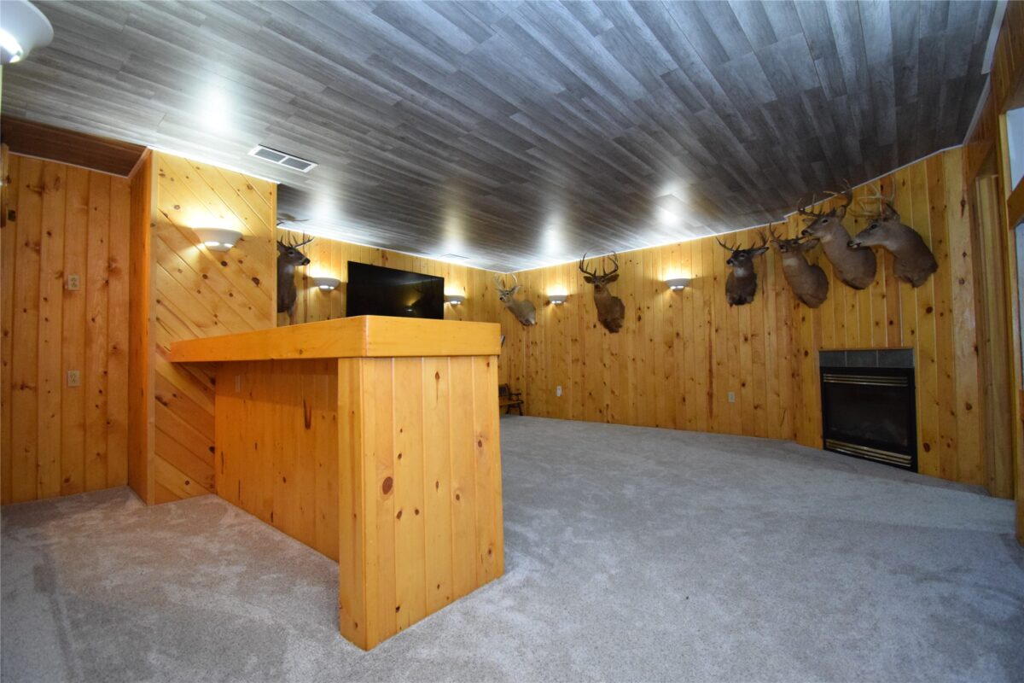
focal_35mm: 15
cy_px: 342
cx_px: 512
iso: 4000
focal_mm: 10
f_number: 4.5
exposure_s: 1/60
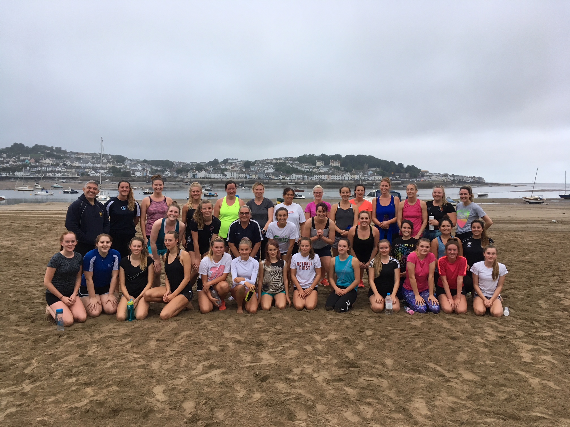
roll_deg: -1.1
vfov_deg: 48.2
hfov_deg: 61.7
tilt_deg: -3.6
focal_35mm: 29
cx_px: 285
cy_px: 214
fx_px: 478
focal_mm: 4.15
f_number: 2.2
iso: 40
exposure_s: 1/33
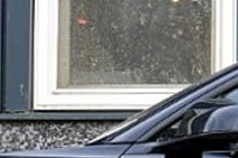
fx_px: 1499
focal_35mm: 227
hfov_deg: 8.7
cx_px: 442
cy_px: 171
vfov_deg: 6.0
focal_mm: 23
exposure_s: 1/60
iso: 560
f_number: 8
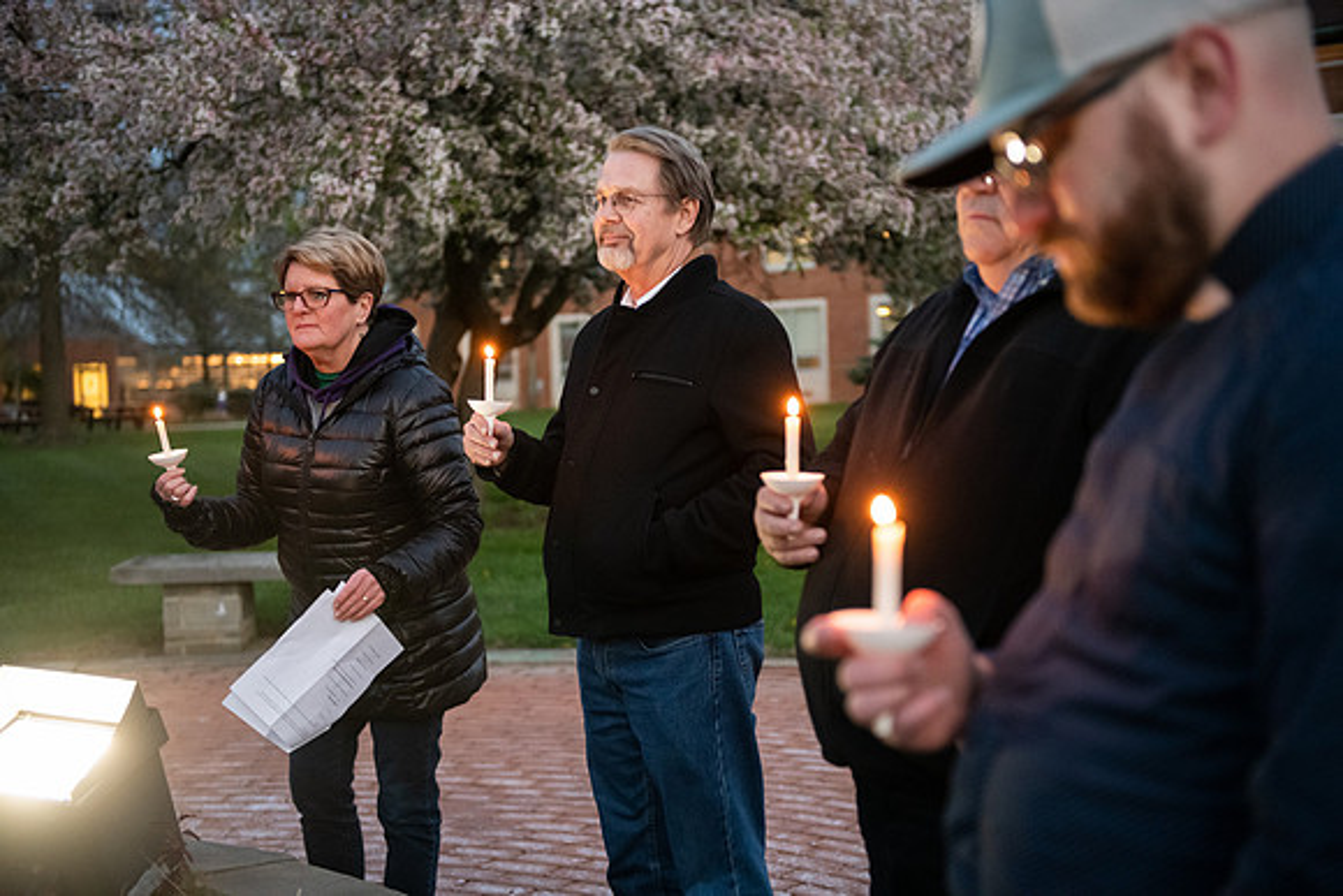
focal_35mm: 48
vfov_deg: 28.1
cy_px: 448
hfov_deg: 41.1
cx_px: 672
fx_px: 1791
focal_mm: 48
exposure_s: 1/160
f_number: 2.8
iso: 4000
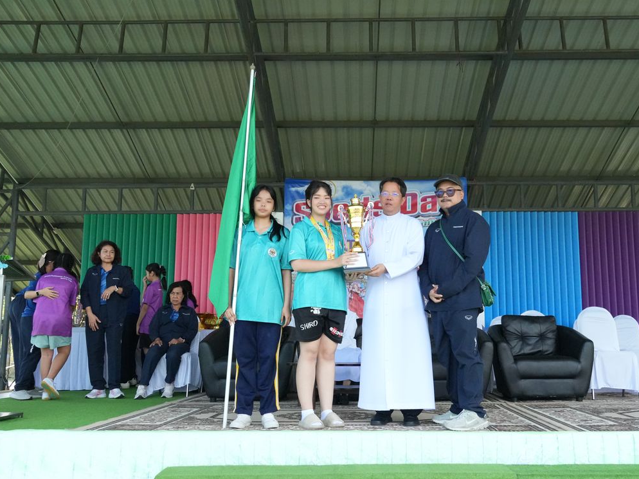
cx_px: 355
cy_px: 239
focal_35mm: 38
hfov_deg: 49.4
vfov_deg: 38.1
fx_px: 693
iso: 5000
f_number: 6.3
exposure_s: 1/2500
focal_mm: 23
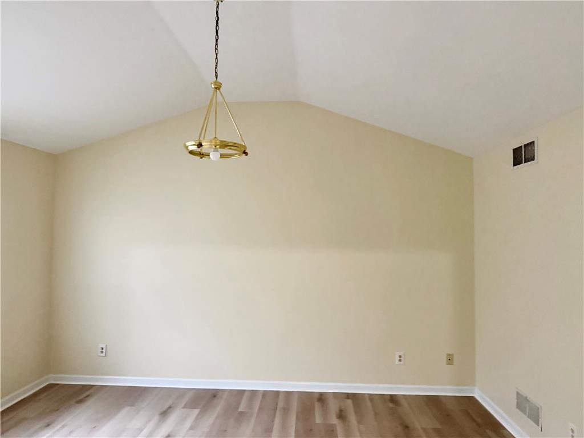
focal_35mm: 24
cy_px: 219
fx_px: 405
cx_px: 292
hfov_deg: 71.6
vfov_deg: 56.8
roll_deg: -1.7
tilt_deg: +4.2
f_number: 1.78
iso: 640
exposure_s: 1/60
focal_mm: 6.76
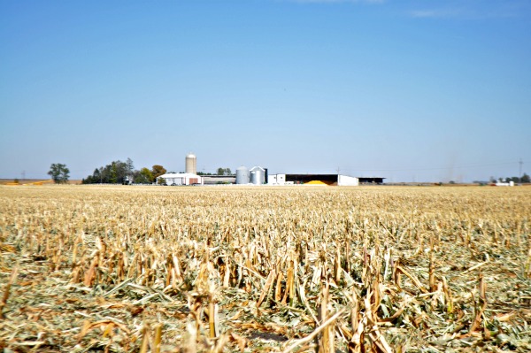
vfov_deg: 16.5
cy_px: 176
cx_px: 266
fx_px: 1216
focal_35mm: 82
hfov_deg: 24.6
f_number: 11
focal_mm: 55
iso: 200
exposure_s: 1/500
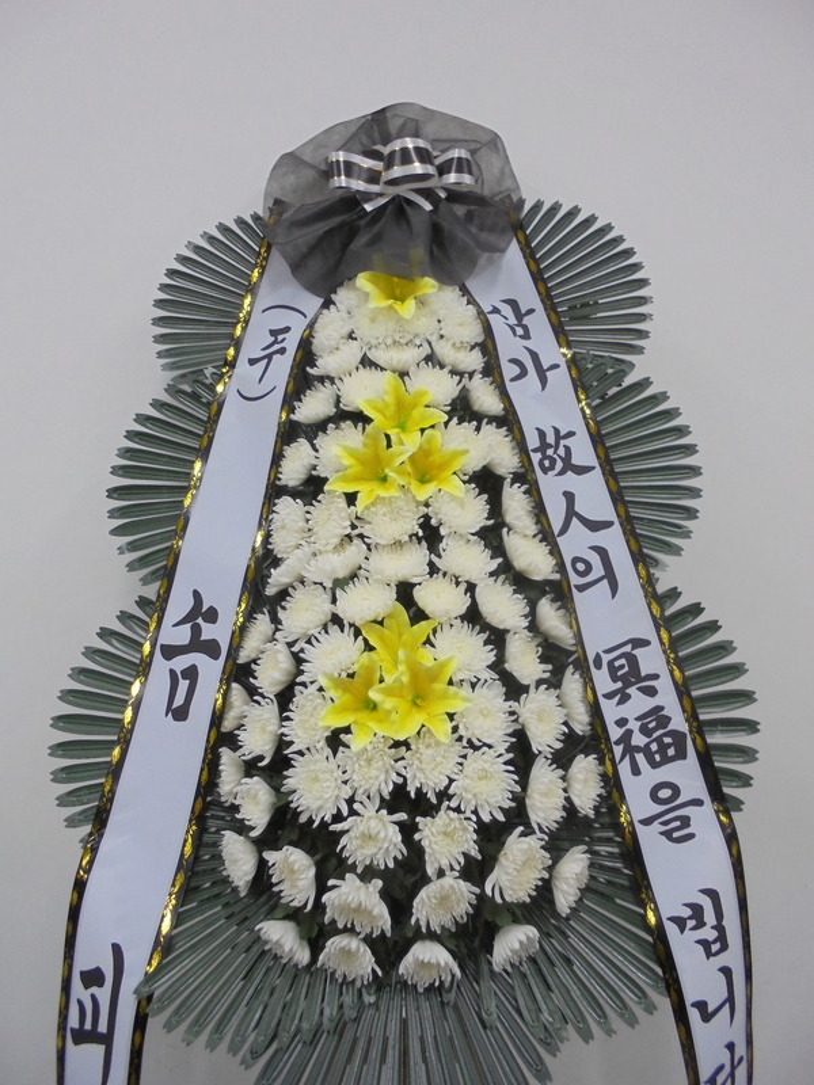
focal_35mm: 26
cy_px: 542
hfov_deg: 53.1
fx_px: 815
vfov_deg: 67.3
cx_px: 407
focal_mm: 4.6
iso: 160
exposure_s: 1/30
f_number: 3.5
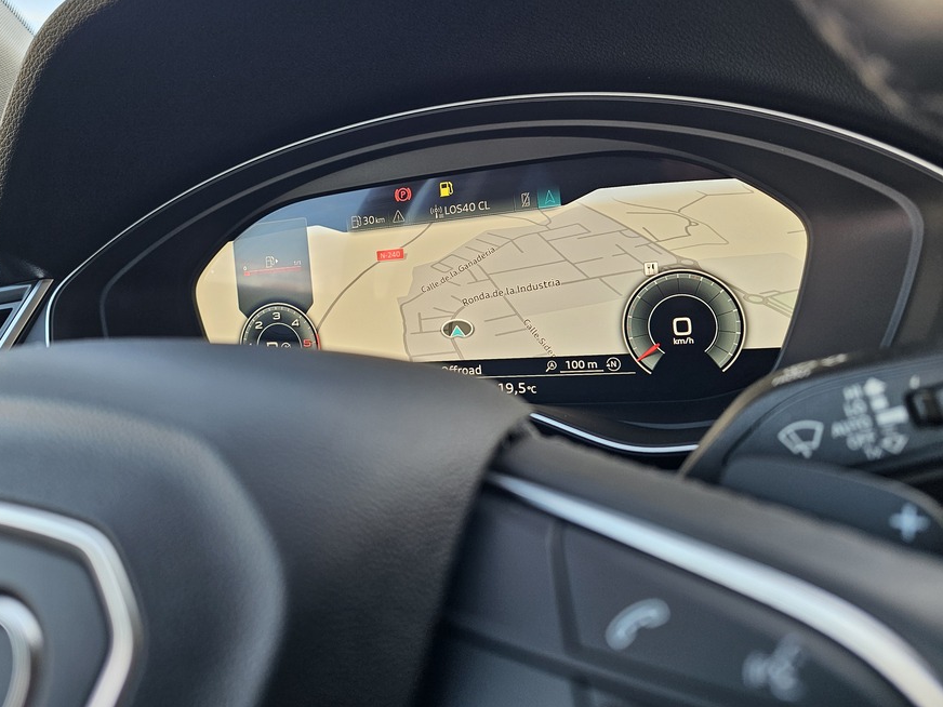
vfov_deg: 51.1
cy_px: 293
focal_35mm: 27
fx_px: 736
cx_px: 390
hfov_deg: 64.9
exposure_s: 1/180
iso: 80
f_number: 1.7
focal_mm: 6.3
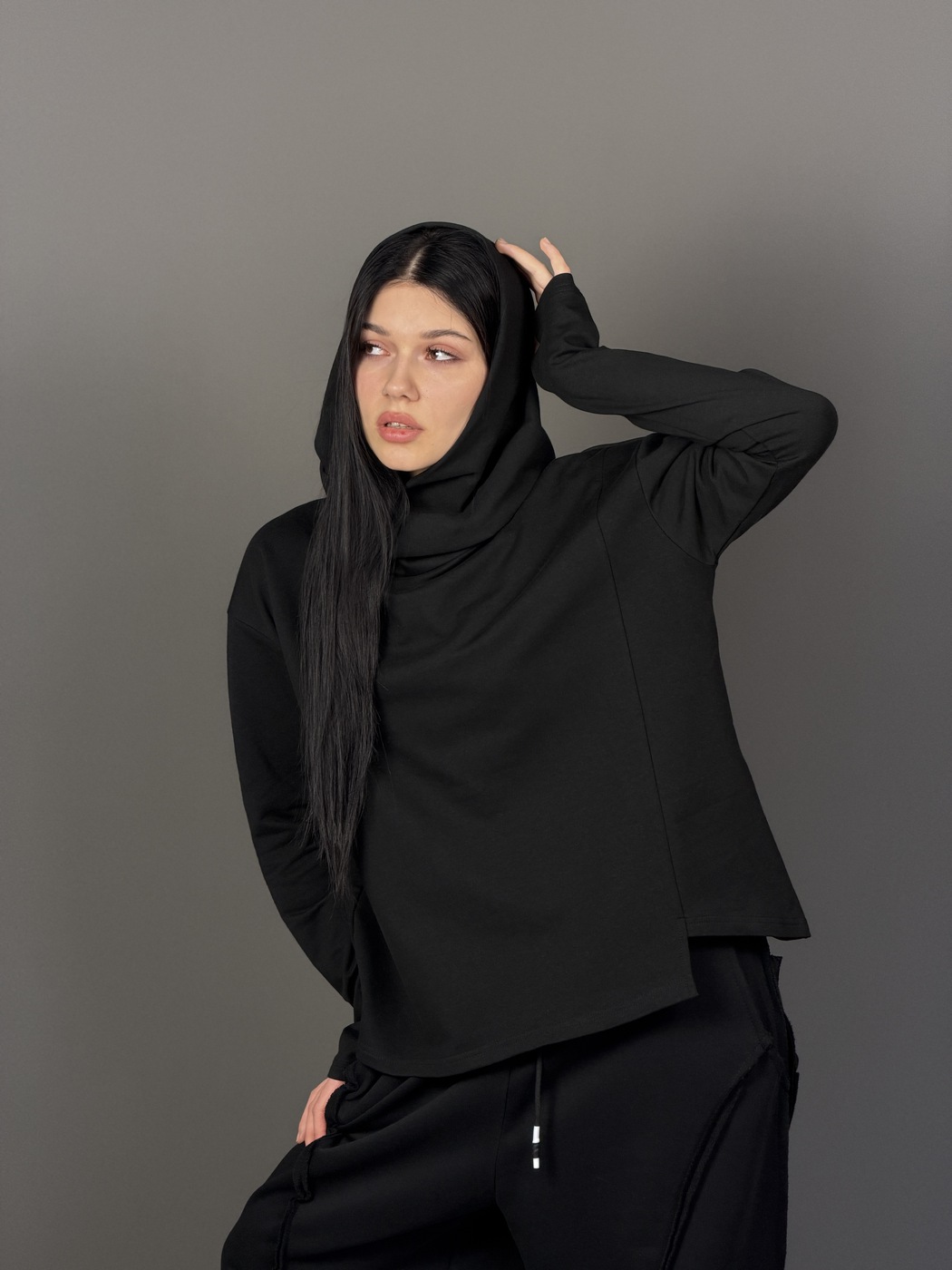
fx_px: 3667
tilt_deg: -4.0
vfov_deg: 19.6
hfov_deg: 14.8
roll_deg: -2.1
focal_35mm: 100
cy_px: 635
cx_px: 476
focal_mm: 16.89
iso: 160
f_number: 2.8
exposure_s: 1/100
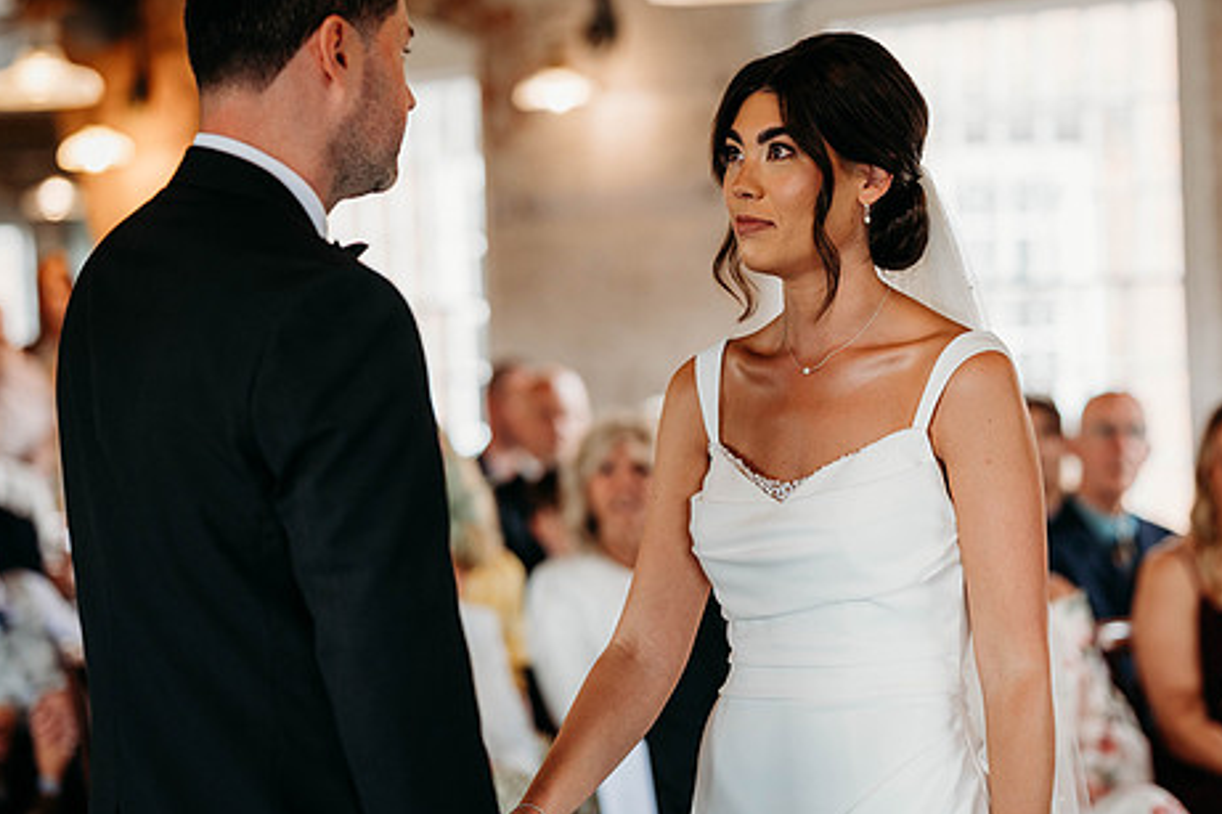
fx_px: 3631
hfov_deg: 19.1
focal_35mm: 107
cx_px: 734
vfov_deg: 12.8
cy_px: 358
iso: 500
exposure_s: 1/200
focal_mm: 85
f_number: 2.2
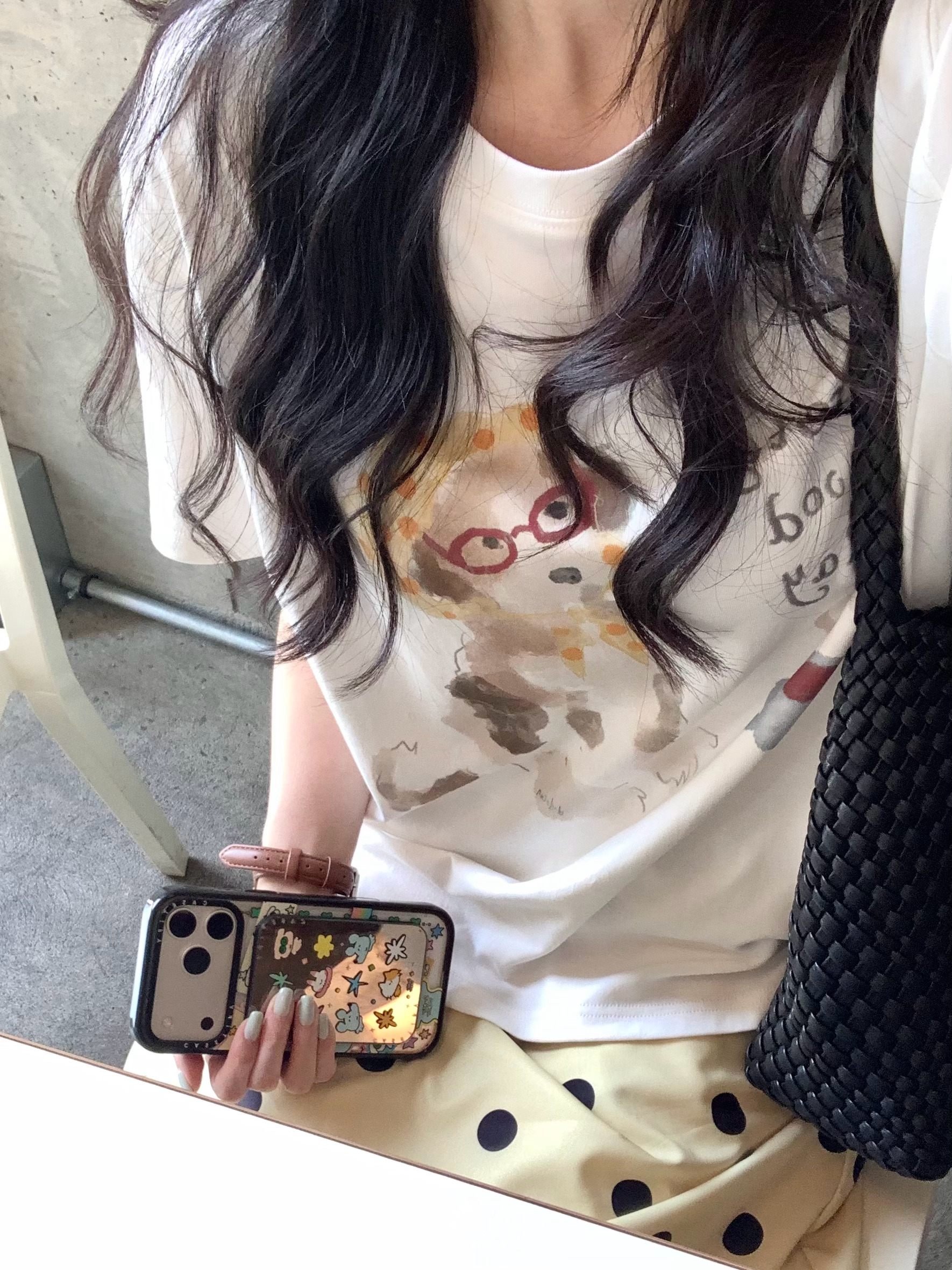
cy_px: 635
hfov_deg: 44.2
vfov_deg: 56.8
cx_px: 476
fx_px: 1173
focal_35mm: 32
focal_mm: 2.87
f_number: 2.2
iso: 64
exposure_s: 1/60
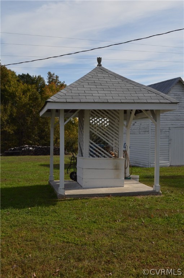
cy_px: 139
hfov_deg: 31.8
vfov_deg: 46.5
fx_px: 323
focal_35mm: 42
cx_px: 92
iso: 100
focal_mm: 28
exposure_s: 1/200
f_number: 8
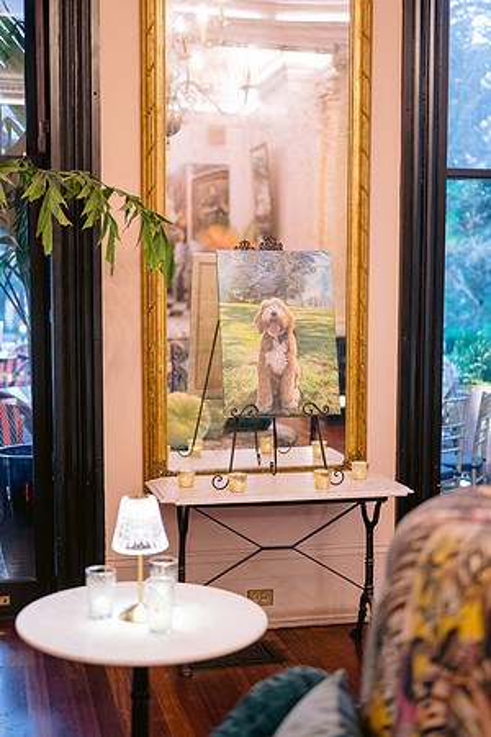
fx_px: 1023
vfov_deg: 39.6
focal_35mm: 50
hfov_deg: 27.0
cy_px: 368
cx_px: 246
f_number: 1.8
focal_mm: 50
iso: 800
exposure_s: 1/40
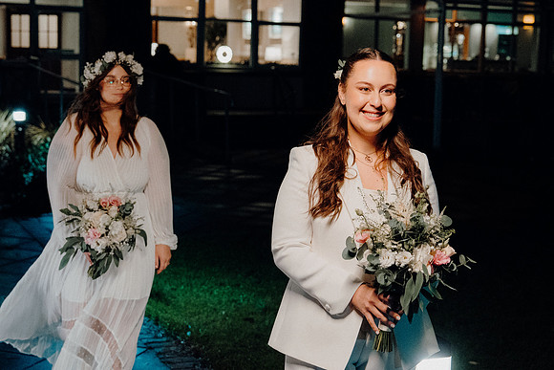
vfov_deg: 21.3
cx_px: 277
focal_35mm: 64
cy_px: 185
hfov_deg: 31.4
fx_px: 985
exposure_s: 1/160
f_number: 3.5
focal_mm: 43
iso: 5000
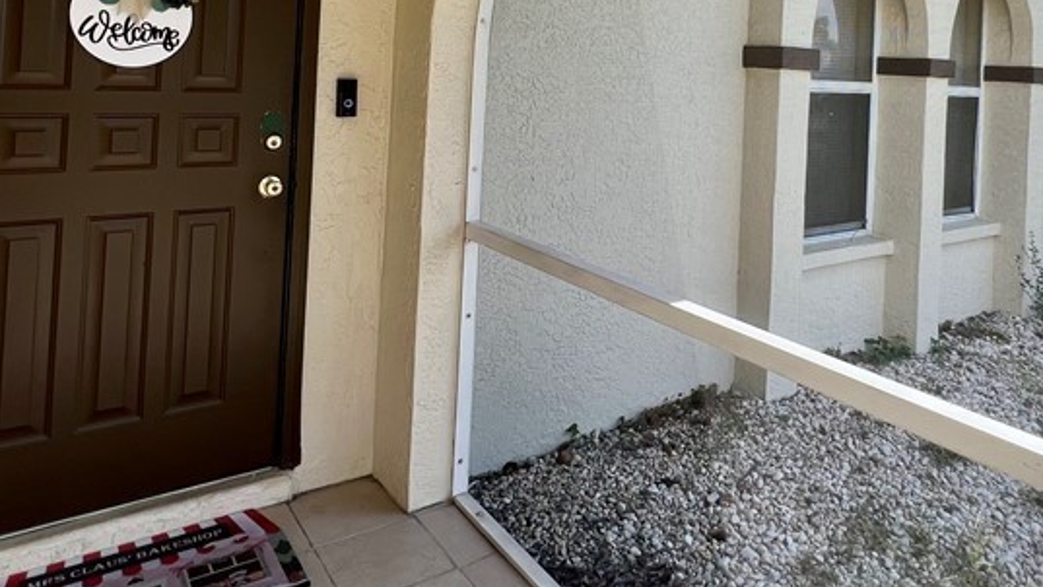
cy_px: 51
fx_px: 747
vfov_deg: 39.5
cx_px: 653
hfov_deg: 68.8
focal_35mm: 27
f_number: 1.8
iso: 32
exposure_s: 1/407
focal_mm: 1.57
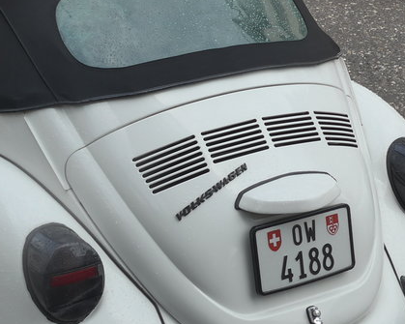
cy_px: 182
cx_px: 124
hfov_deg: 20.1
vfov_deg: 16.2
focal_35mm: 95
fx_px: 1138
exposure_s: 1/800
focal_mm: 7
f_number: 3.5
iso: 160
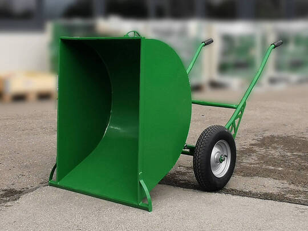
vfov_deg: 54.9
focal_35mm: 25
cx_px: 154
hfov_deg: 69.4
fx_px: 222
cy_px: 116
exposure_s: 1/378
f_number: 2.2
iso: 50
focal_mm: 2.35
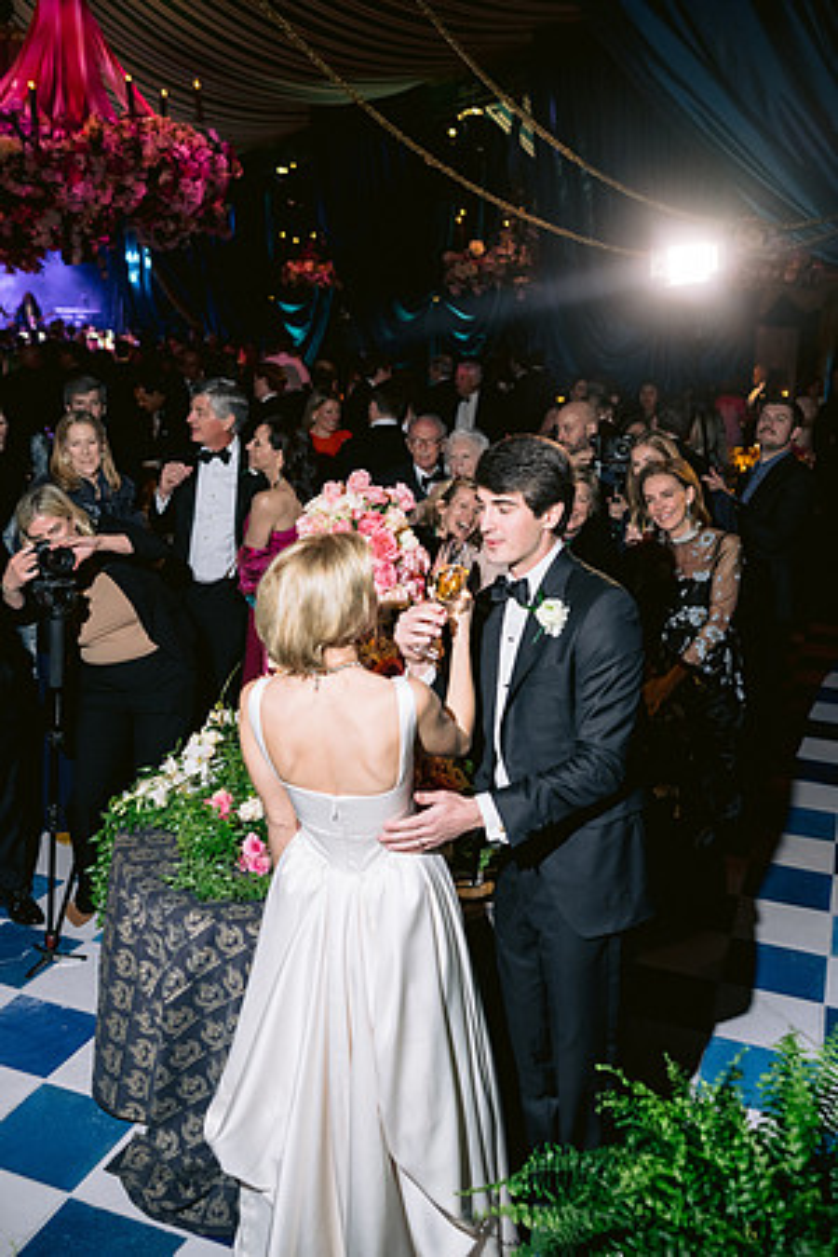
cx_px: 419
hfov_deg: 37.9
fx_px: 1222
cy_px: 628
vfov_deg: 54.4
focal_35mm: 35
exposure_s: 1/80
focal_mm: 35
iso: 1000
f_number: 3.2
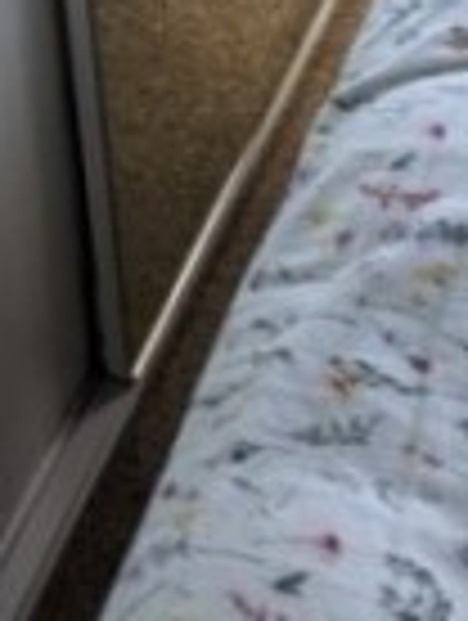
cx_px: -826
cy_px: -882
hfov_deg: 10.9
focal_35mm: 104
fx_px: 1869
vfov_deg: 13.5
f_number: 2.2
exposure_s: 1/42.8
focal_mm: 2.22
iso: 39
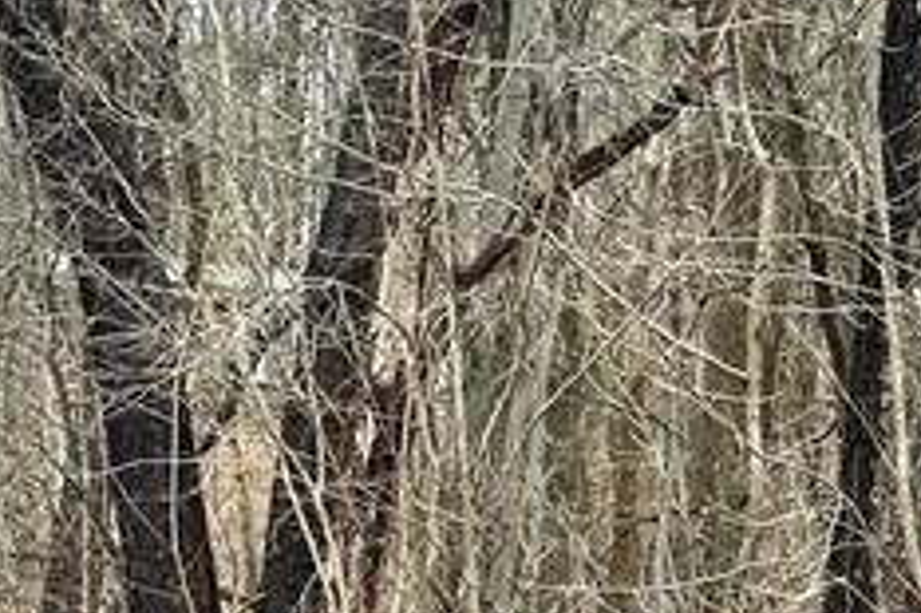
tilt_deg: +4.2
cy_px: 668
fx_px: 3042
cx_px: 1478
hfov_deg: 15.5
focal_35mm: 119
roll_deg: -2.5
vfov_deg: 11.3
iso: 64
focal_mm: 4.2
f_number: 1.6
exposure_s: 1/121
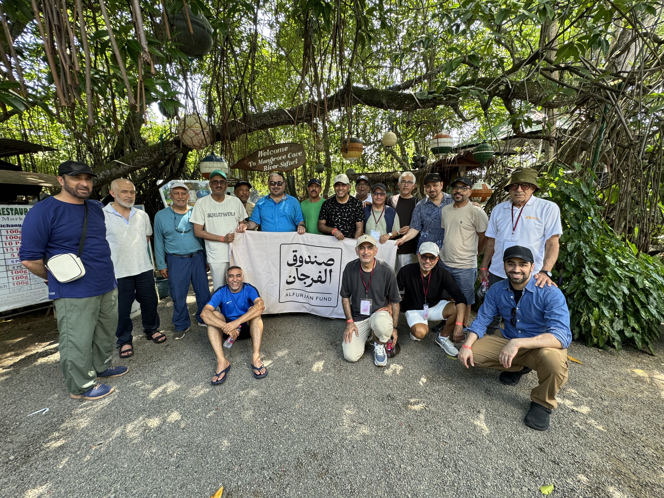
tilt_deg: -10.7
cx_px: 332
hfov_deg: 102.1
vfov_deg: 85.7
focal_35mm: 14
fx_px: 269
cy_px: 249
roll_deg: +0.6
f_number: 2.2
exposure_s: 1/99
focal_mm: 2.22
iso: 80
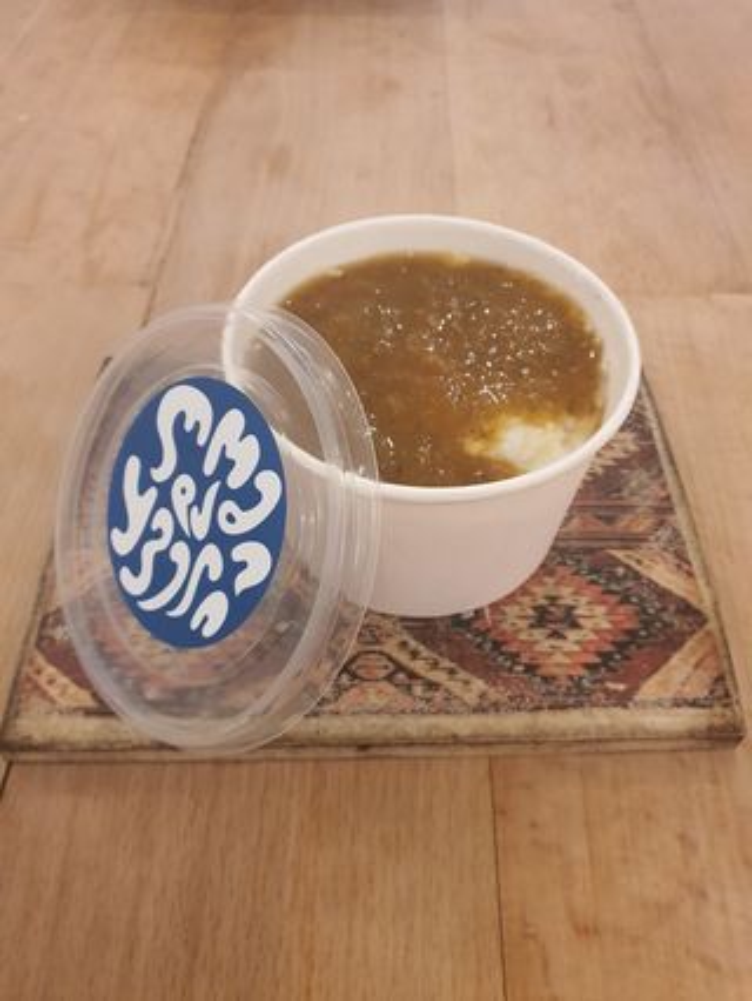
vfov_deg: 67.3
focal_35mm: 26
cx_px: 376
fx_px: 752
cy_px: 500
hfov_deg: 53.1
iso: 500
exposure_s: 1/50
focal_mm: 4.3
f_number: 2.4
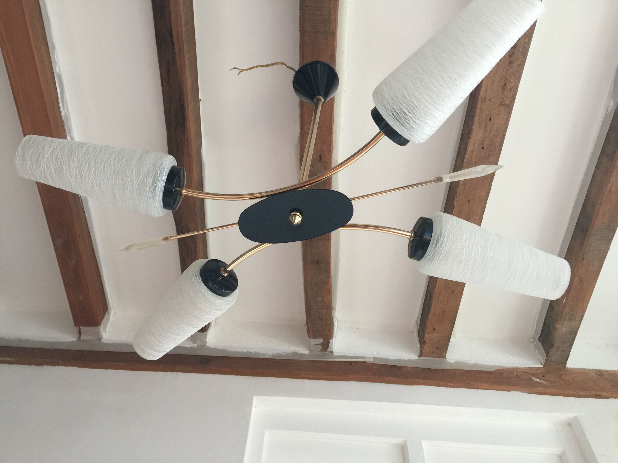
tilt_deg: +57.1
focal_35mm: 29
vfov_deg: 48.2
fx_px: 518
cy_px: 232
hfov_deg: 61.7
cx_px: 309
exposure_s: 1/33
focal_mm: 4.15
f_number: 2.2
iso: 64
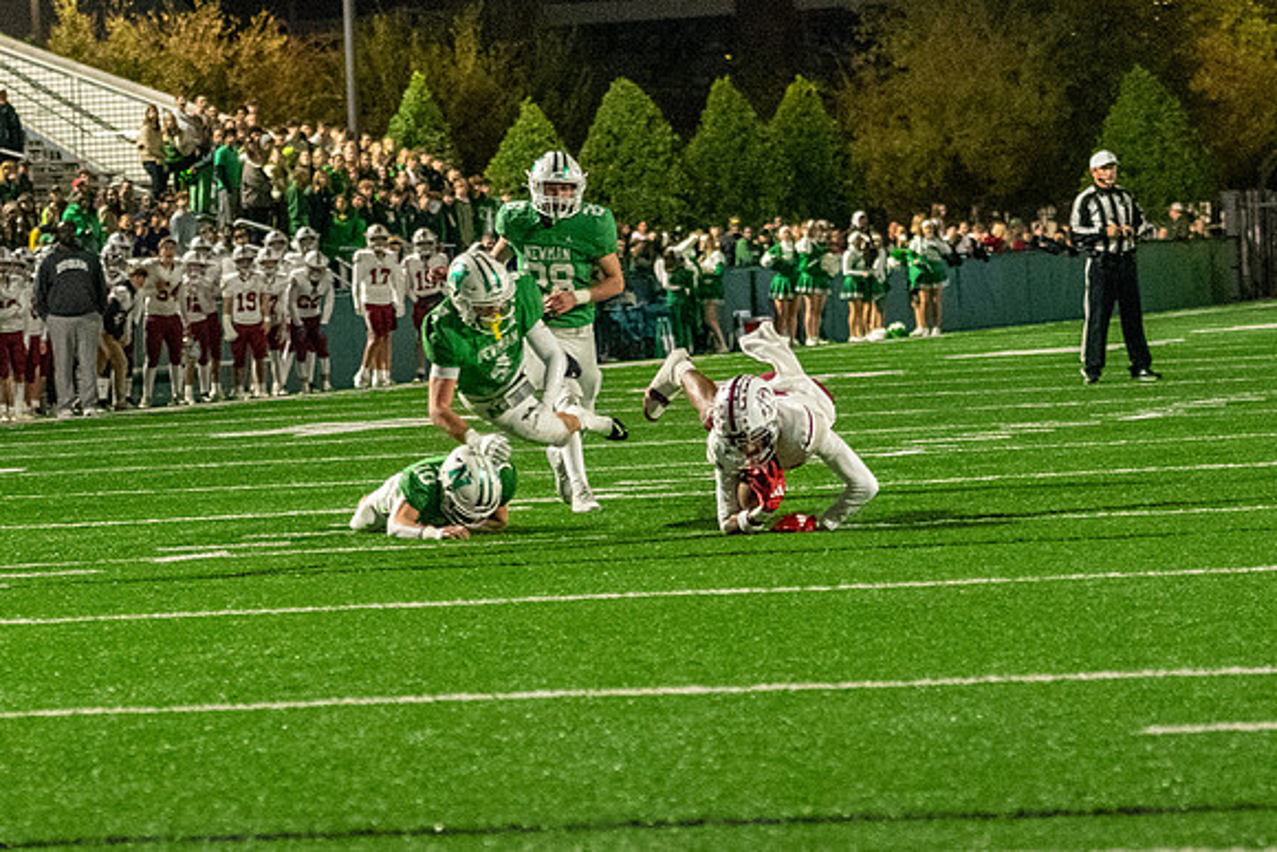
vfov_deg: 7.6
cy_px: 428
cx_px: 706
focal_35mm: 182
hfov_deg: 11.3
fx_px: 6445
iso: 6400
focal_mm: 70
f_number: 2.8
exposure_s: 1/800
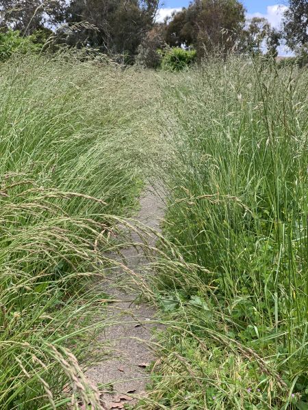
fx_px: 617
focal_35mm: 52
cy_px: 205
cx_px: 154
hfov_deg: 28.0
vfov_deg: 36.8
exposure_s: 1/241
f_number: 2.4
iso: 16
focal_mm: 6
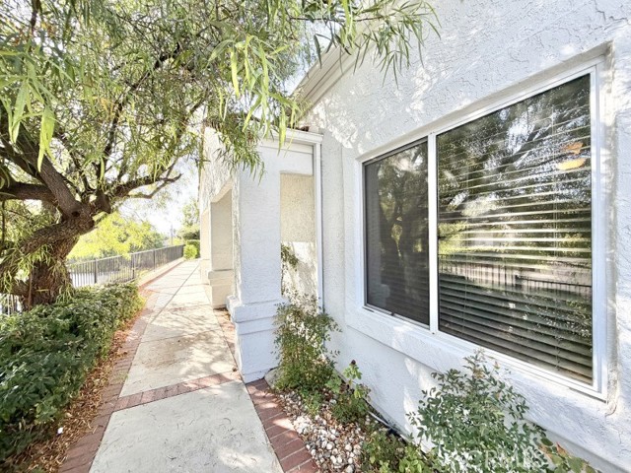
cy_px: 236
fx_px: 255
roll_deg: +1.6
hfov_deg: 102.1
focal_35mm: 14
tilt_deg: +0.2
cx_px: 316
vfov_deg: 85.7
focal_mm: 2.22
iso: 50
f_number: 2.2
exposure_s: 1/194
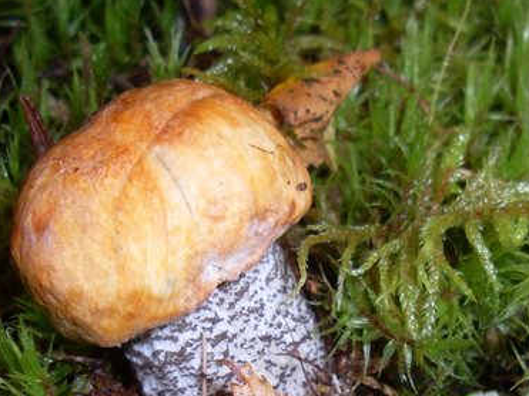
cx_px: 442
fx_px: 1253
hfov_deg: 23.4
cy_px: 311
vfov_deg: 17.8
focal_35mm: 82
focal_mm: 6.3
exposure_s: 1/45
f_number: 7.7
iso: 100
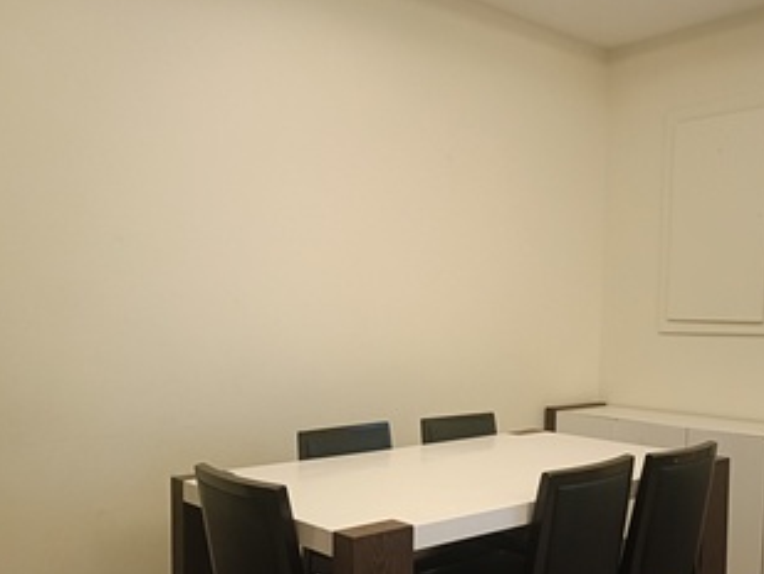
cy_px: 395
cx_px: 451
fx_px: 817
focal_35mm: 37
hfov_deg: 49.9
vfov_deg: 38.1
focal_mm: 4.7
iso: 5043
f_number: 1.7
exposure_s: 1/99.9
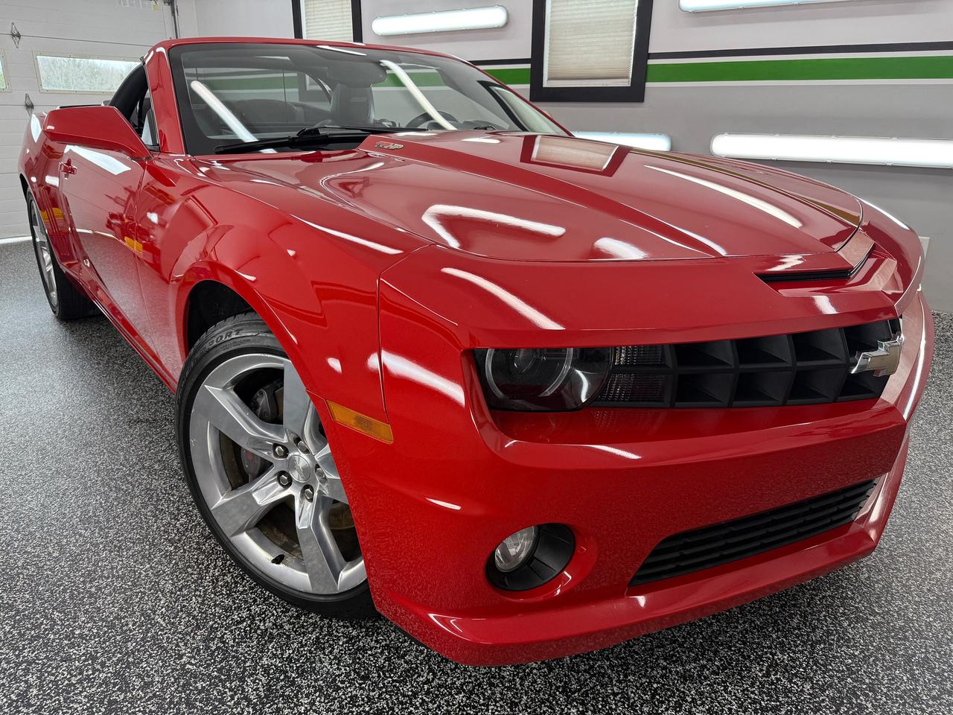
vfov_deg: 56.8
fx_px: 661
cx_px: 476
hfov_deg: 71.6
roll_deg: -0.1
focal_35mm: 24
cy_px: 358
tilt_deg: -21.0
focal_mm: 6.76
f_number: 1.78
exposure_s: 1/191
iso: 64
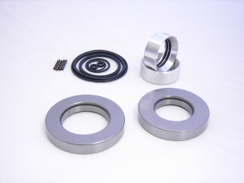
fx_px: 388
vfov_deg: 26.6
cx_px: 122
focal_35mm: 55
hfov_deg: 34.9
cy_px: 92
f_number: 3.6
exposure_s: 1/5.3
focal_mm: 9.1
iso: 50
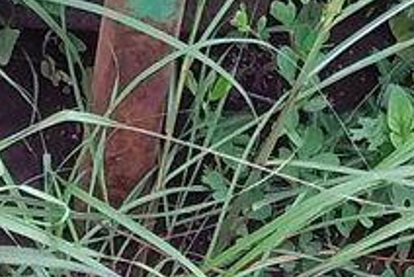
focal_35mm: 179
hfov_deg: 11.5
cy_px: -594
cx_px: 169
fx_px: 2061
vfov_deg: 6.8
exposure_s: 1/366
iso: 40
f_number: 1.9
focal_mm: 2.91
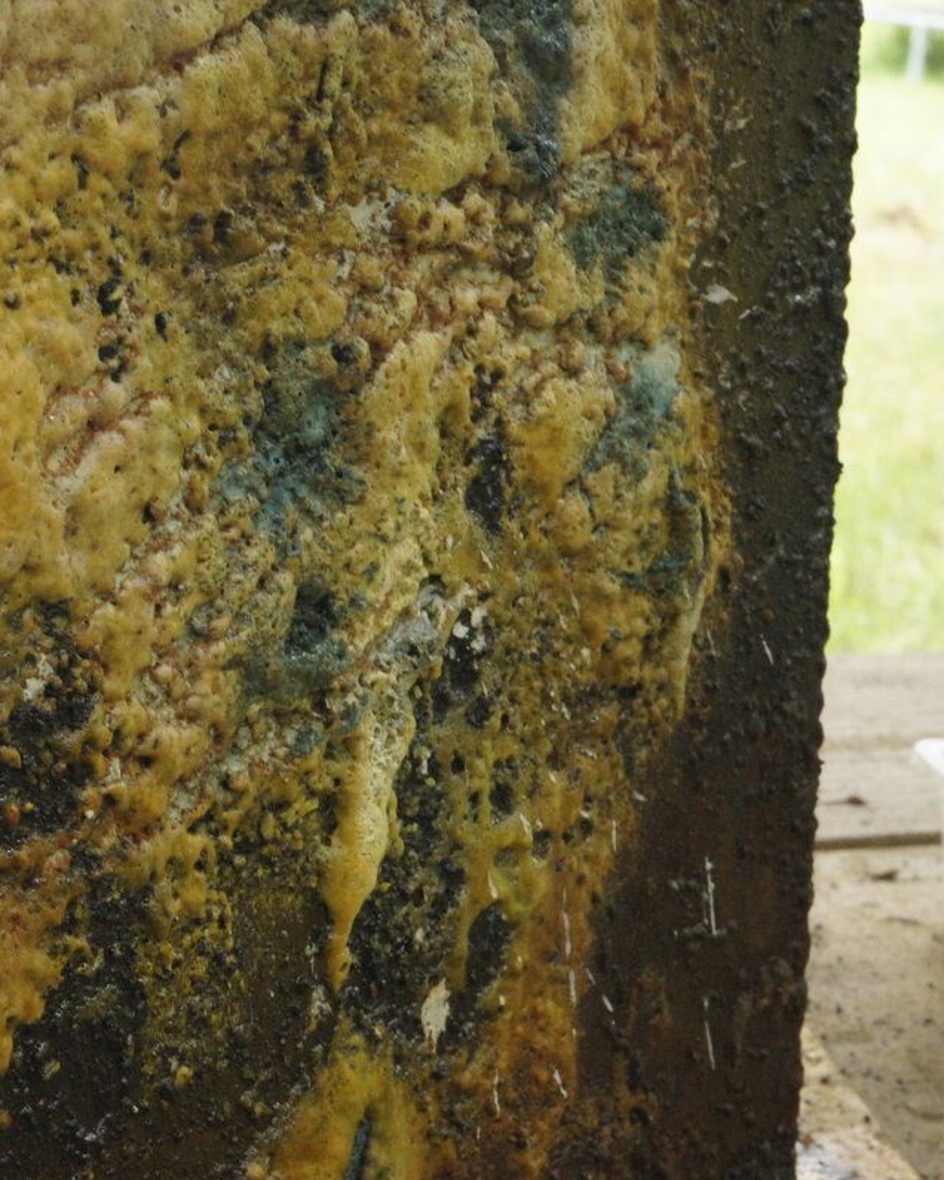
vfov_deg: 22.5
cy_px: 591
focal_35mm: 85
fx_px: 2968
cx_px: 151
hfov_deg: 17.9
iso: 6400
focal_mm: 60
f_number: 18
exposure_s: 1/50
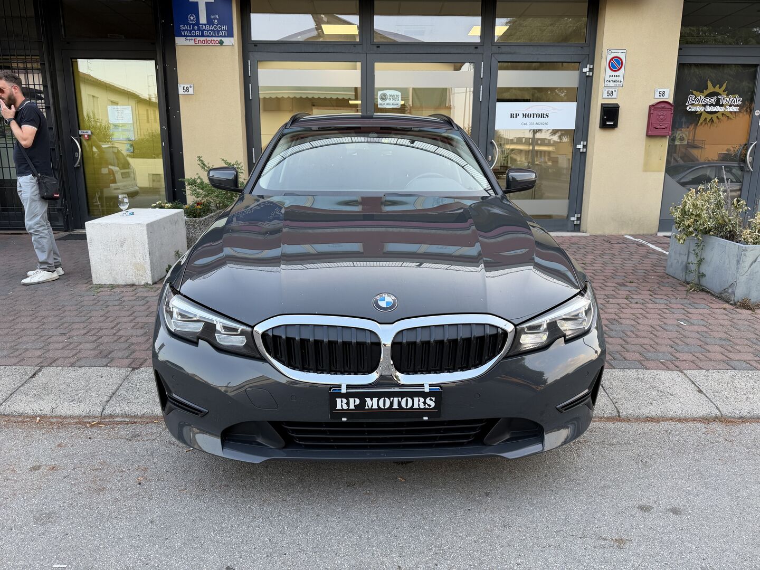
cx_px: 380
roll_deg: +0.8
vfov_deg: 56.8
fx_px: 527
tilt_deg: -11.5
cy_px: 285
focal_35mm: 24
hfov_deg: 71.6
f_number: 1.78
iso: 80
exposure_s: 1/244
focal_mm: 6.76
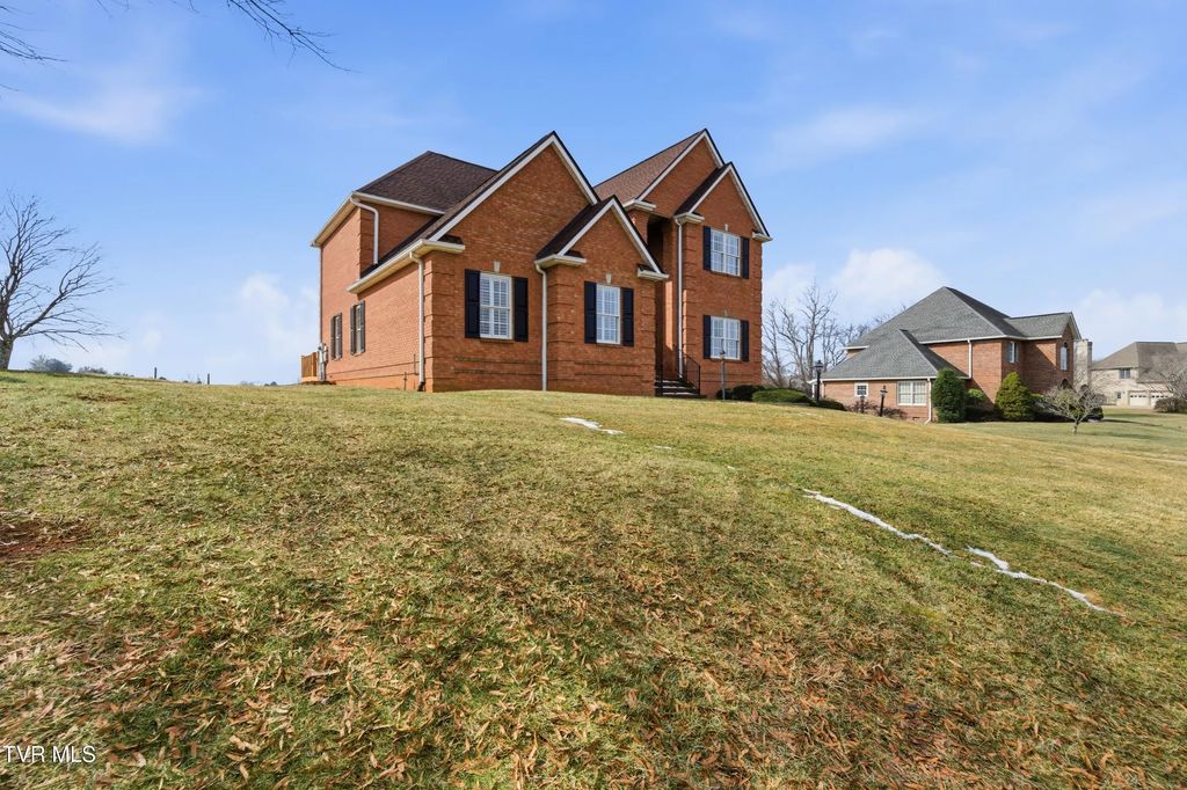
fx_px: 527
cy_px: 395
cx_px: 594
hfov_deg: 96.8
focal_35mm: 16
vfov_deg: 73.7
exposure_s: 1/3200
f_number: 8
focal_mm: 16
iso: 400
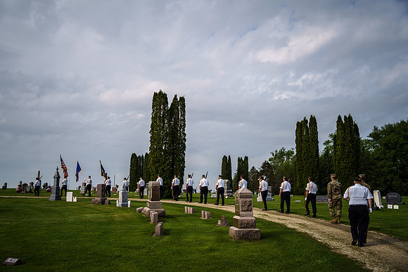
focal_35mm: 36
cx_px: 203
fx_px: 406
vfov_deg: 37.1
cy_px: 134
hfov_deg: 53.4
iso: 200
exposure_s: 1/6400
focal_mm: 35
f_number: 2.8
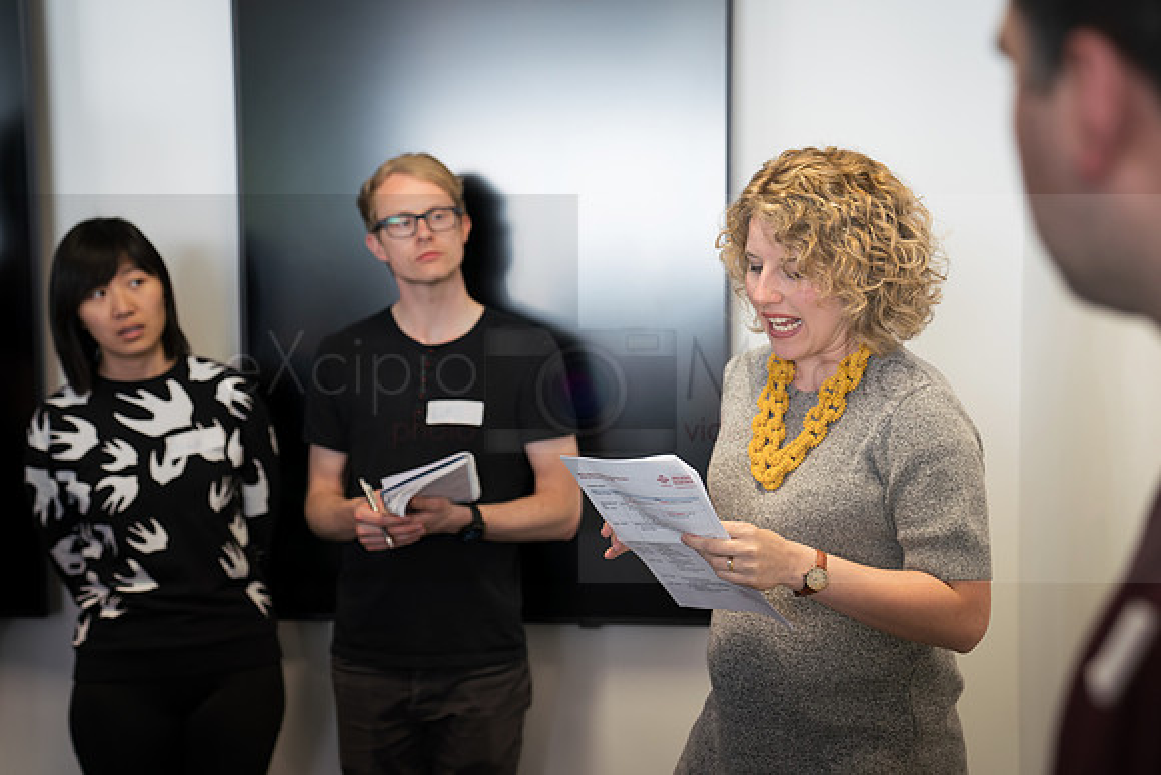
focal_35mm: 58
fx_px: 1859
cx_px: 557
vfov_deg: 23.5
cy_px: 418
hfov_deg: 34.7
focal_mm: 53
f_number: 2.8
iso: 320
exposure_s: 1/60
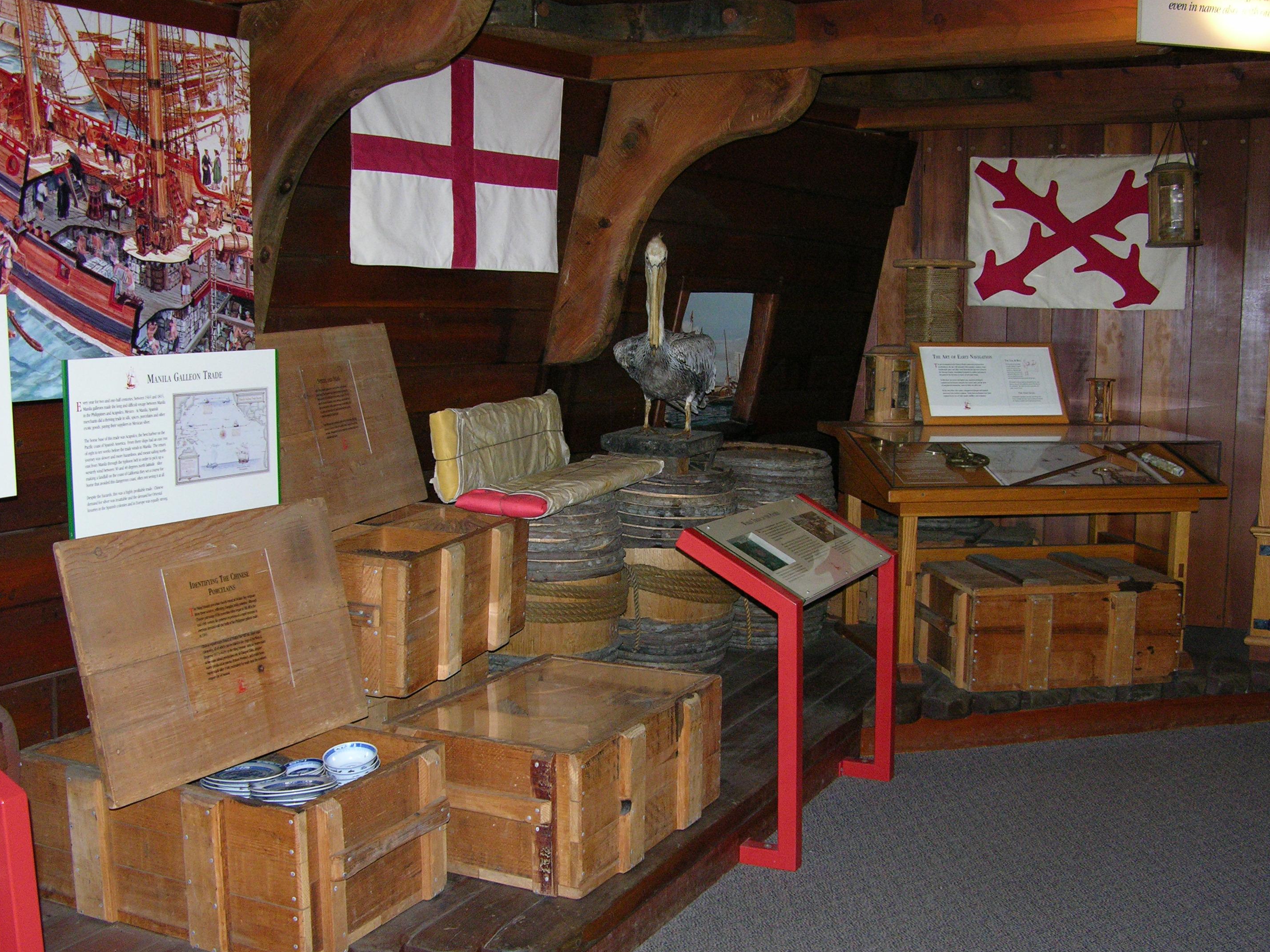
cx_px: 601
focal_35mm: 40
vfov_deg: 35.9
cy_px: 530
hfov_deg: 46.8
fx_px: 1468
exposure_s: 1/60.1
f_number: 2.8
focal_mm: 8.9
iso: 200
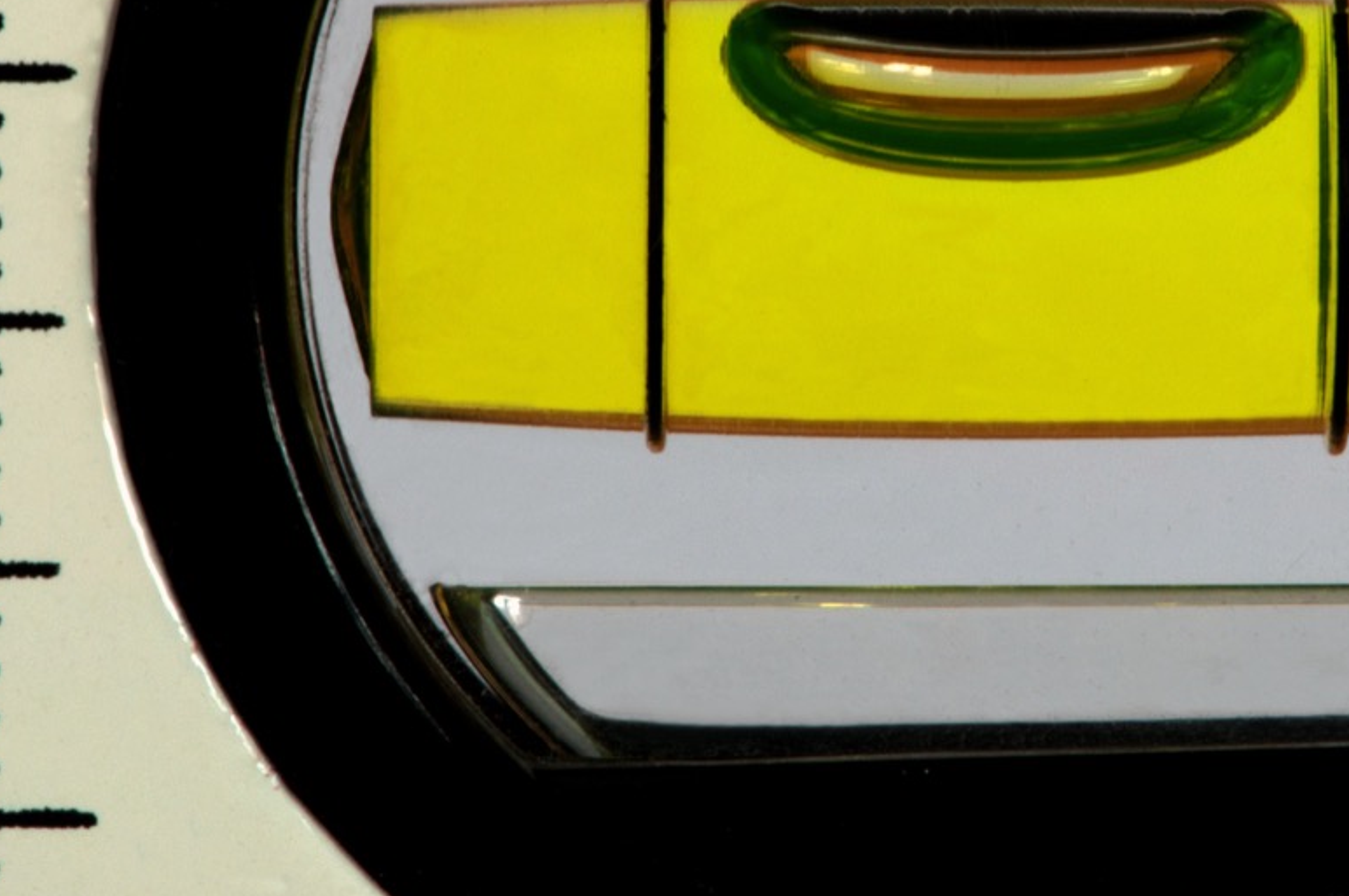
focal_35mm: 245
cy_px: 209
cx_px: 998
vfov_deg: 5.6
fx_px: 9162
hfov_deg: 8.4
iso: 200
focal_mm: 105
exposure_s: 2.5
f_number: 40
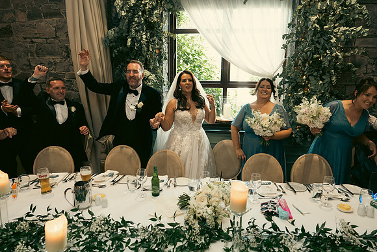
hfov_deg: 73.7
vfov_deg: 53.2
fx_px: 251
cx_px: 188
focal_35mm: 24
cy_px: 126
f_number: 3.5
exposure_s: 1/160
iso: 1600
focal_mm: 24
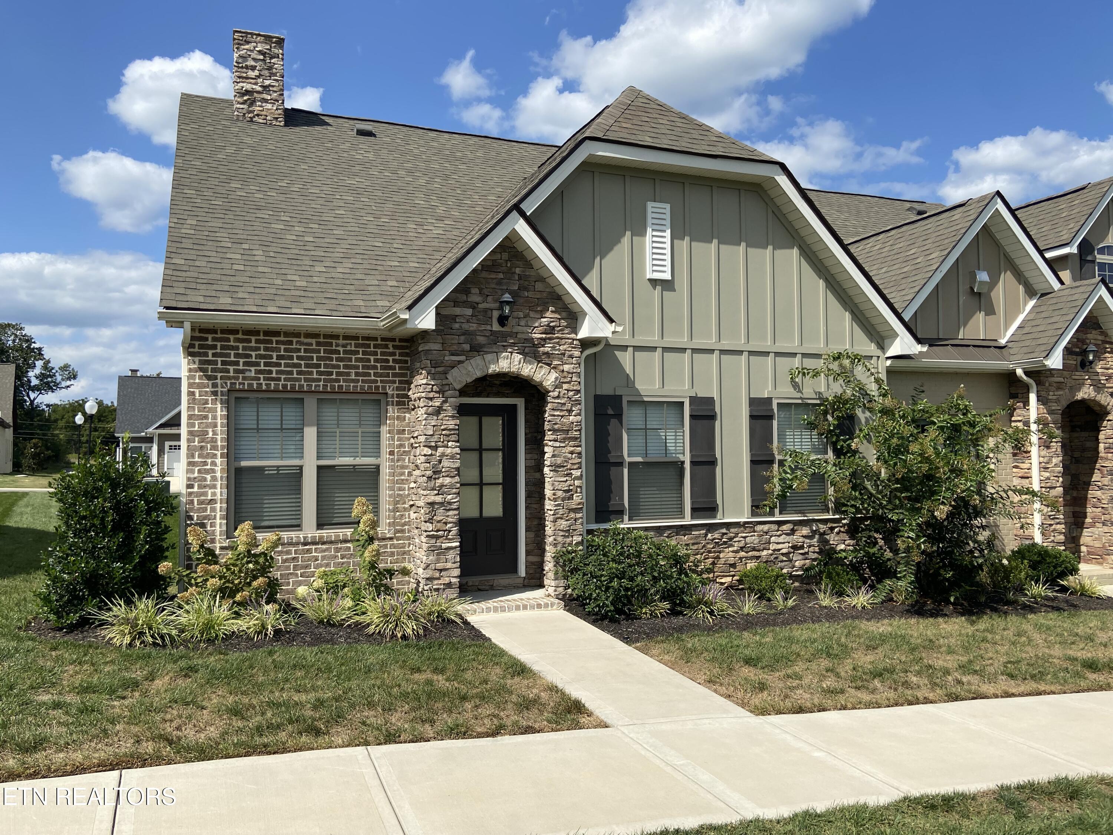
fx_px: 836
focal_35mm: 26
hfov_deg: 67.3
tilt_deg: +3.7
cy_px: 418
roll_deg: +0.5
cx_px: 556
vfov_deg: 53.1
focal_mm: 4.25
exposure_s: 1/3205
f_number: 1.8
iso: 32
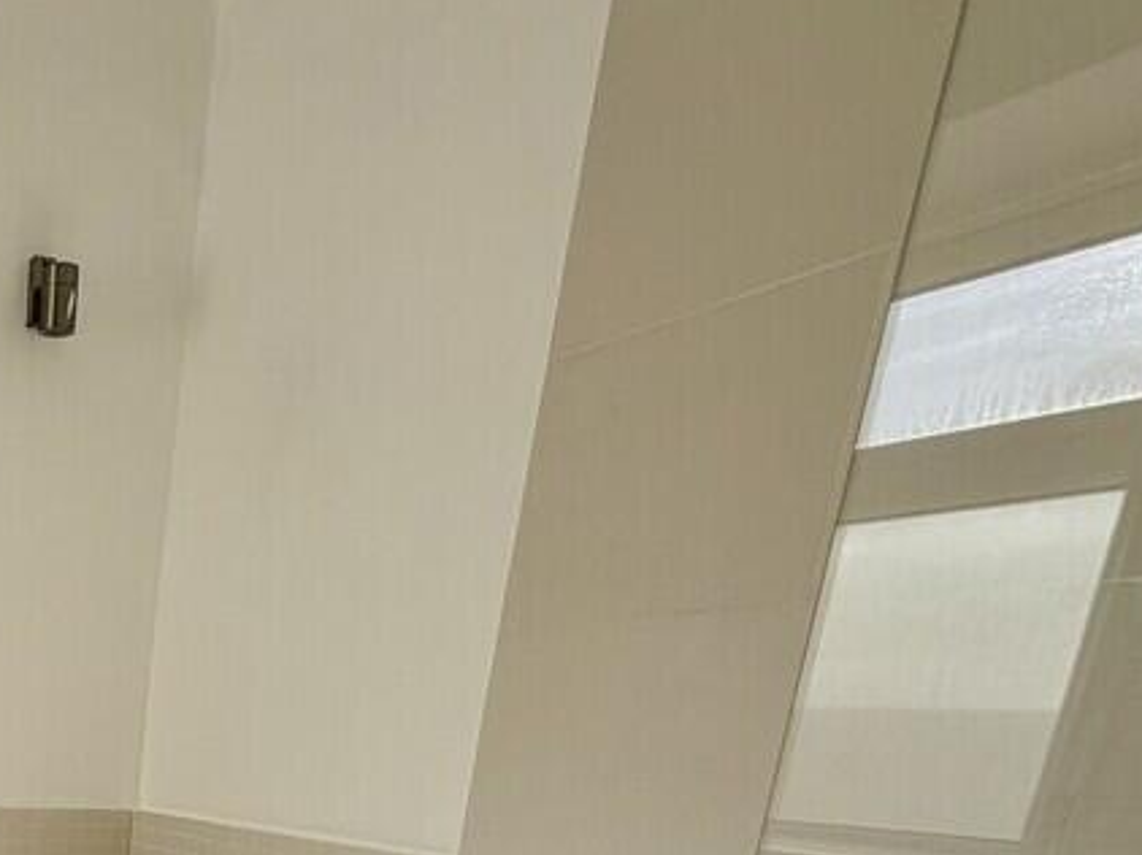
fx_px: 1121
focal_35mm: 34
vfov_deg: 34.1
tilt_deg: -16.5
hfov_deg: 42.1
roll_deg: -1.8
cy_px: 1012
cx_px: -127
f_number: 2.2
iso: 40
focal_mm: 2.22
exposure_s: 1/518
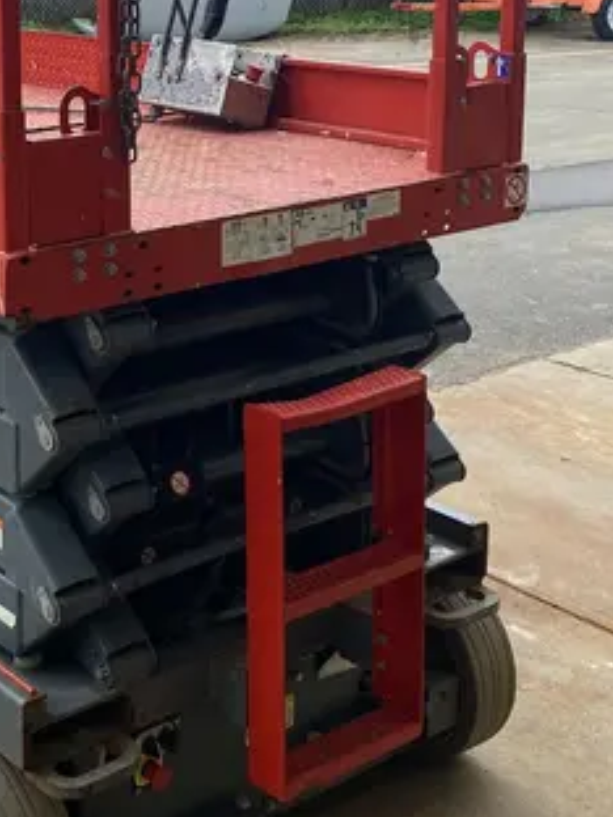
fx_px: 1440
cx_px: 65
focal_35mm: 61
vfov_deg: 31.1
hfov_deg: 23.4
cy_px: 206
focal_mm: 4.25
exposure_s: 1/752
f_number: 1.8
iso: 32
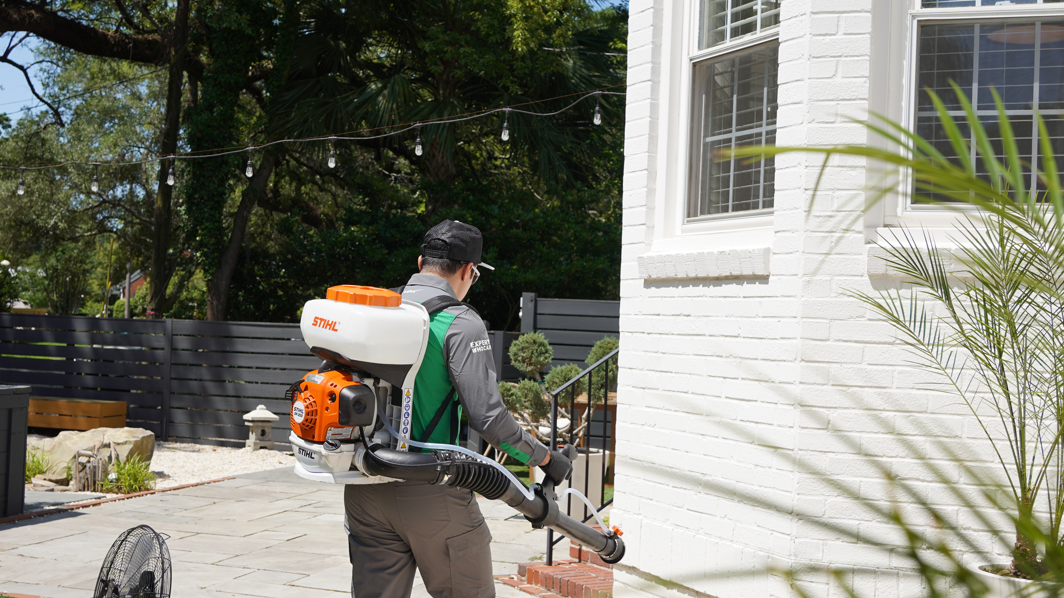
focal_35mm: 46
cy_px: 295
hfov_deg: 44.4
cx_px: 447
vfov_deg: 26.0
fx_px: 1298
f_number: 5.6
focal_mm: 35
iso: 100
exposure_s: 1/500
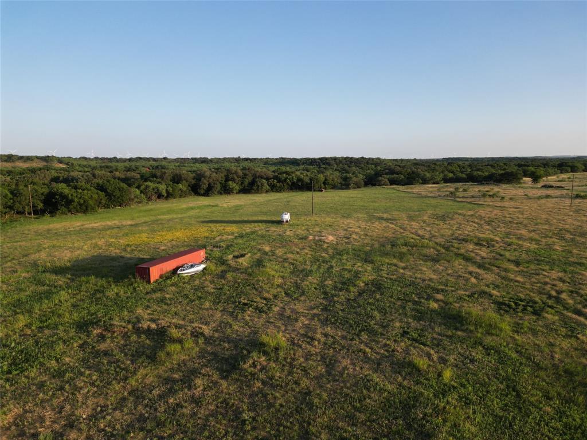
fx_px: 407
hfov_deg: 71.6
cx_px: 294
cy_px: 220
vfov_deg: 56.8
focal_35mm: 24
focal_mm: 6.72
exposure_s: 1/1000
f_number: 1.7
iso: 110
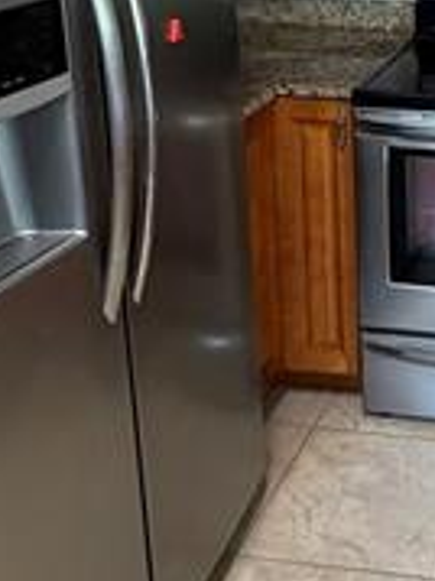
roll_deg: -0.2
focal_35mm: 60
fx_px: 1007
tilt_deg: -10.8
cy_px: 42
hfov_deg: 22.1
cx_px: 552
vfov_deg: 30.6
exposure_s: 1/60
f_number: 2.2
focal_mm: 2.22
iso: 320
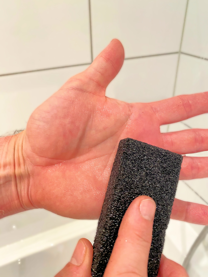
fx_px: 208
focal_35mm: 26
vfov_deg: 67.3
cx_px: 104
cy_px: 138
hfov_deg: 53.1
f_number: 1.8
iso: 250
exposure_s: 1/50
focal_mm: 4.25
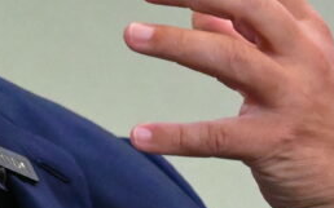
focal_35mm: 1068
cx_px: -80
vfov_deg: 1.2
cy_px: -176
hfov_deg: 2.0
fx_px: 9717
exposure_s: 1/400
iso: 10000
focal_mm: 150
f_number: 5
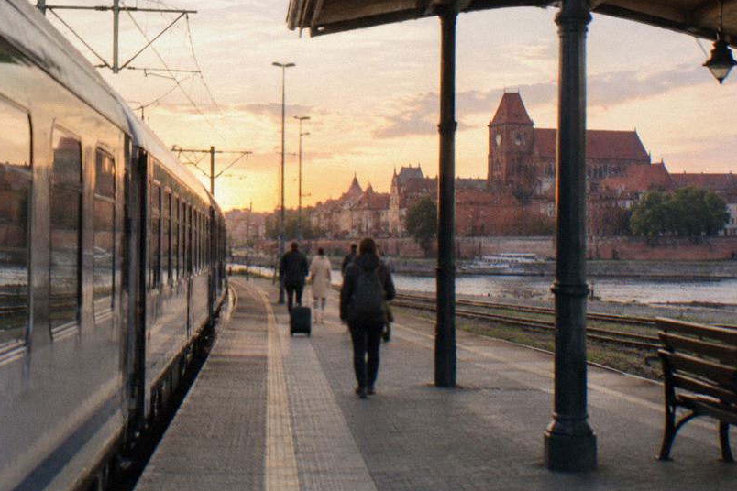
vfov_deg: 29.2
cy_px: 230
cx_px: 331
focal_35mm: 46
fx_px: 942
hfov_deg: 42.7
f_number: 9
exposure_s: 1/30
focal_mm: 37
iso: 6400
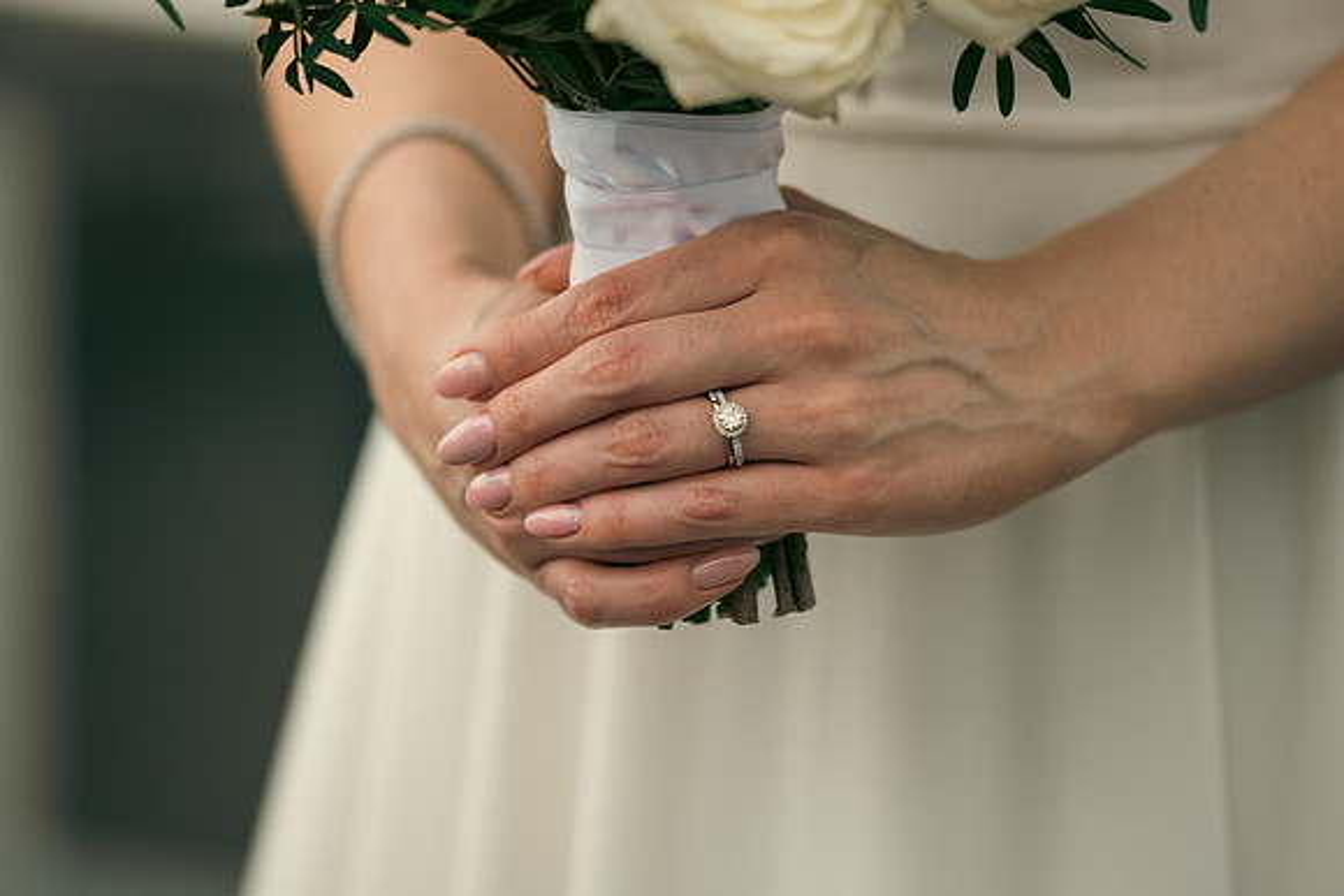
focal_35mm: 200
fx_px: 7468
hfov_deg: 10.3
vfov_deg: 6.9
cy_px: 448
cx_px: 672
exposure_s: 1/250
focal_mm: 200
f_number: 3.5
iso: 160
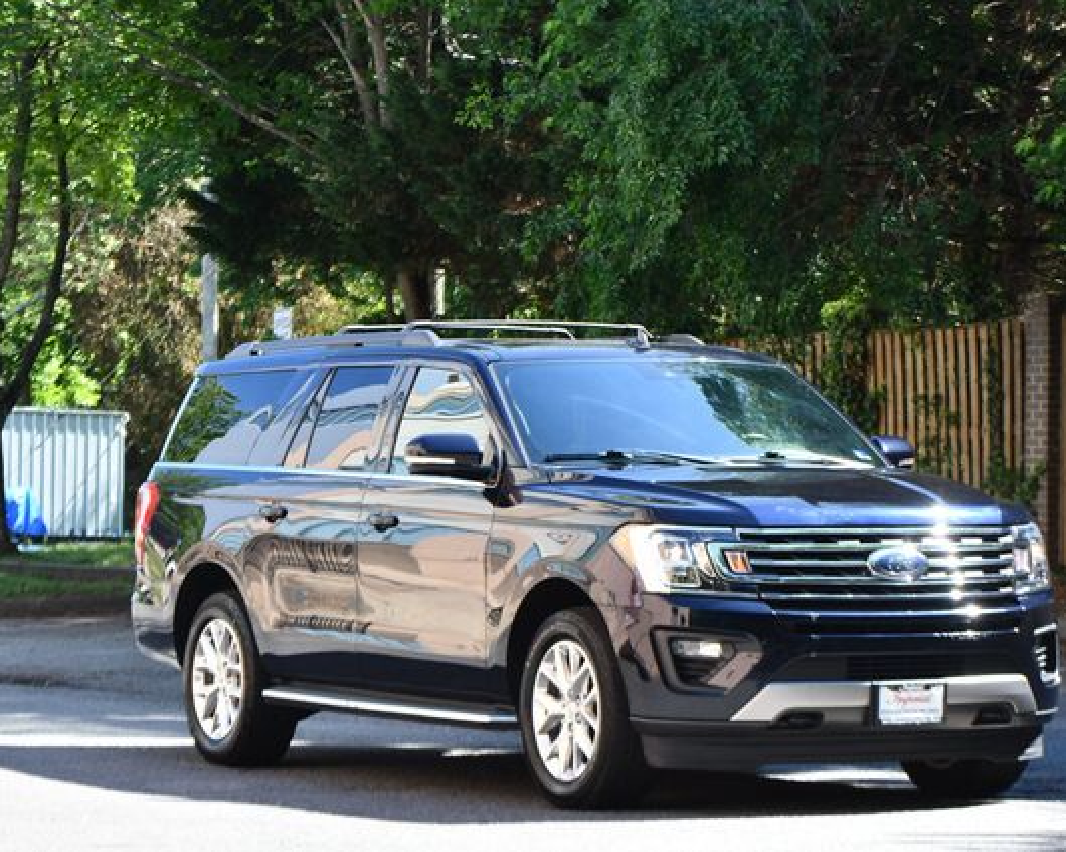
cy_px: 426
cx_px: 595
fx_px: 4291
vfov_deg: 11.4
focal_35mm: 136
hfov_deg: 14.2
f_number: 5.6
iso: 250
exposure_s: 1/250
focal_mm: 80
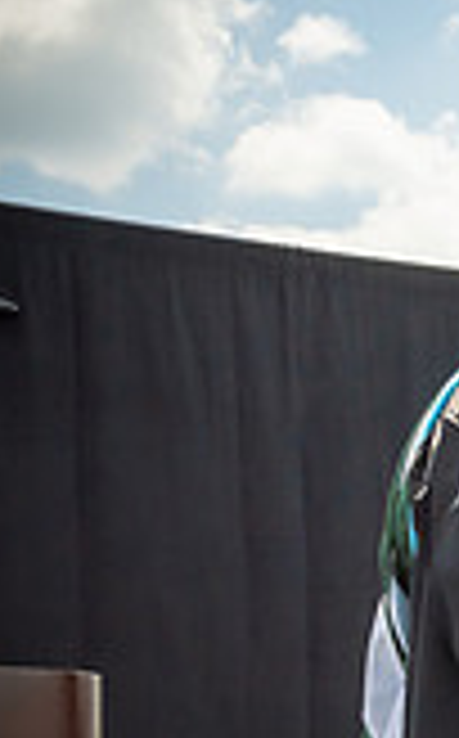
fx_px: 2551
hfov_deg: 9.6
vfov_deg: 16.1
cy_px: 762
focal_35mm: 127
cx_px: 935
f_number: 7.1
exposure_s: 1/800
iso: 200
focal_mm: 19
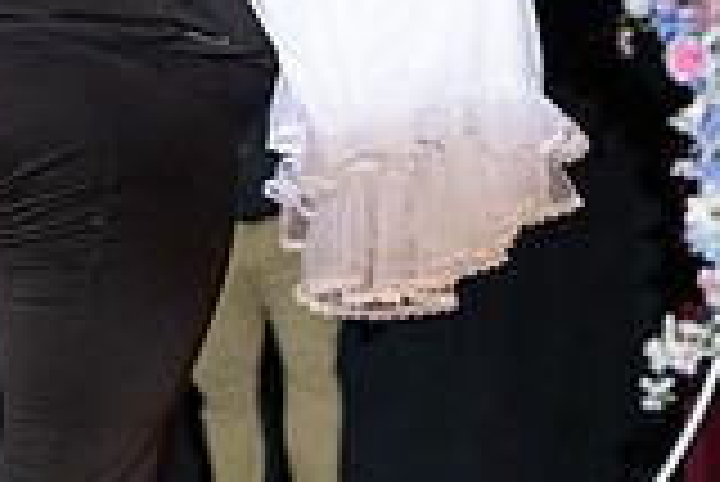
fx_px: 7967
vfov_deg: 3.5
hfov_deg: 5.2
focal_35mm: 398
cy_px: 120
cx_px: 384
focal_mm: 70
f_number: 5.6
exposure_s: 1/250
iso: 1000
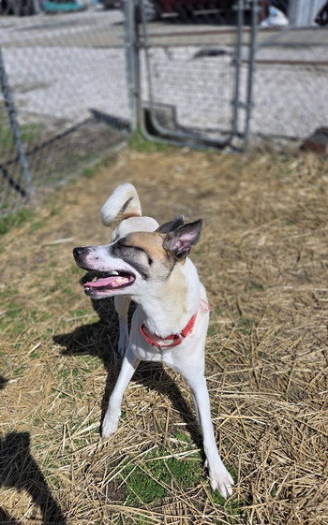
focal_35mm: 29
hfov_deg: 43.0
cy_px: 307
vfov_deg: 64.2
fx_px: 415
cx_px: 142
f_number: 1.8
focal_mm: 5.4
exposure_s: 1/7891
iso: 64
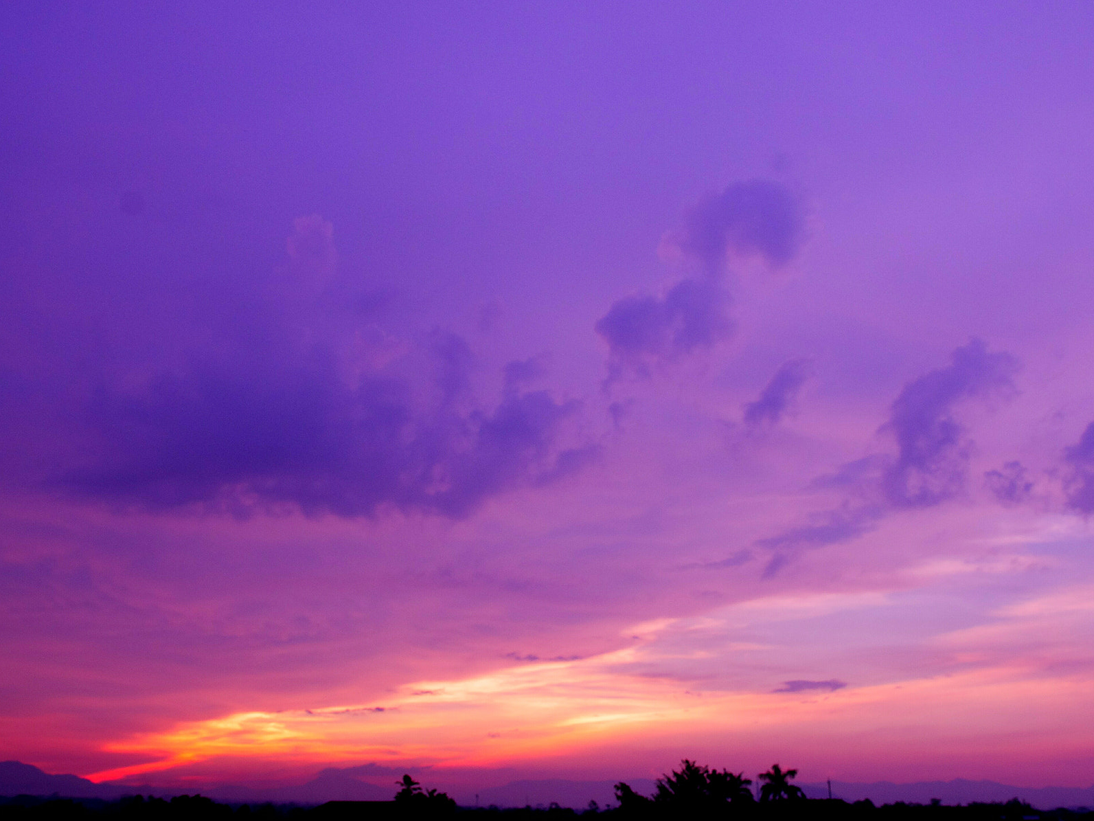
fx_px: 1169
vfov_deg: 38.6
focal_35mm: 37
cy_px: 379
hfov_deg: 50.0
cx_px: 613
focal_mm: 20
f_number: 5.6
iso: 250
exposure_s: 1/80
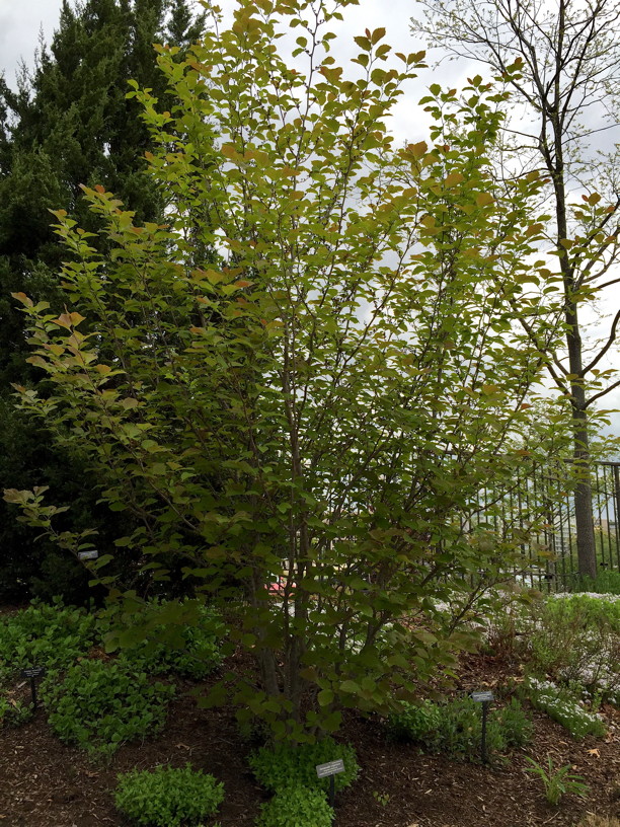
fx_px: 693
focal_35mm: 29
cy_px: 414
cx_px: 310
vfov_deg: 61.7
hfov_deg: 48.2
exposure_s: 1/465
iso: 32
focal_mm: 4.15
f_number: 2.2
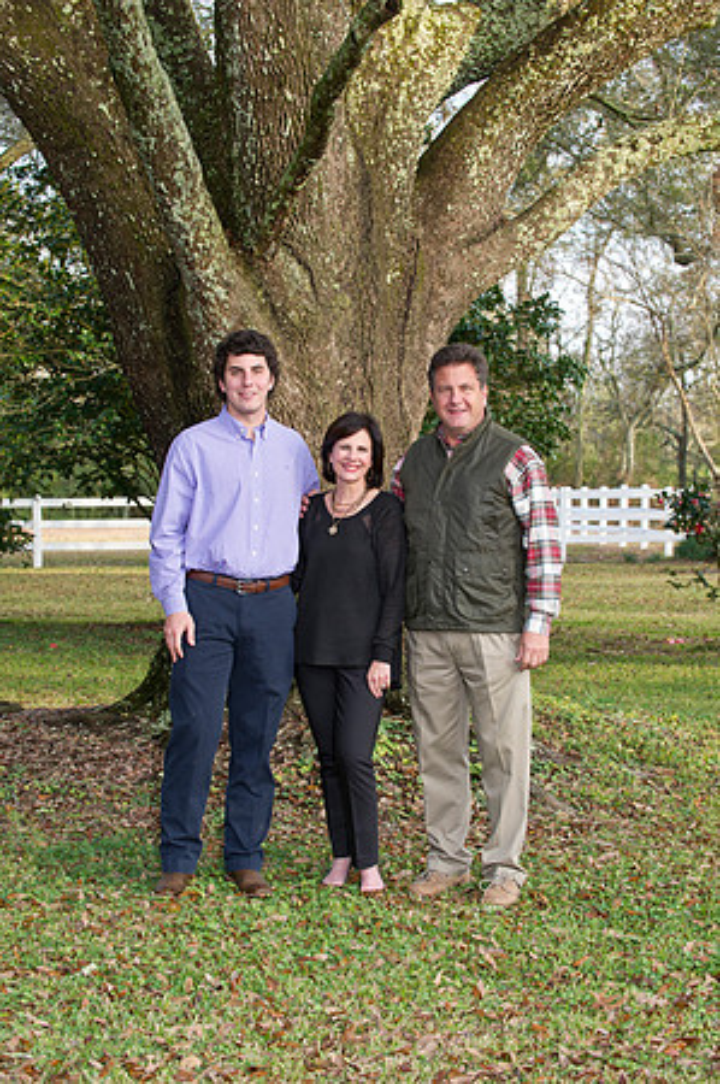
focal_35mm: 78
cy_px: 542
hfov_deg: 17.5
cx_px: 360
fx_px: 2345
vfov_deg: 26.0
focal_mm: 78
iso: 800
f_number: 5.6
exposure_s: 1/160
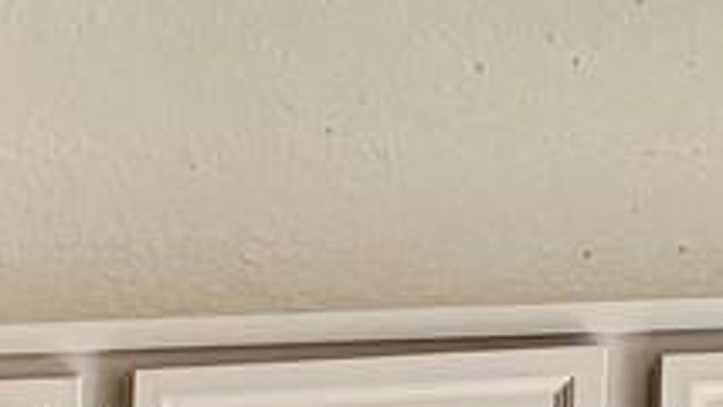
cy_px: 1245
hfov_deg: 10.4
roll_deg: -0.2
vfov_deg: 5.8
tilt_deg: -3.2
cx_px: -570
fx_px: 3759
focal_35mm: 196
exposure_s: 1/96
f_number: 1.78
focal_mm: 6.76
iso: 200
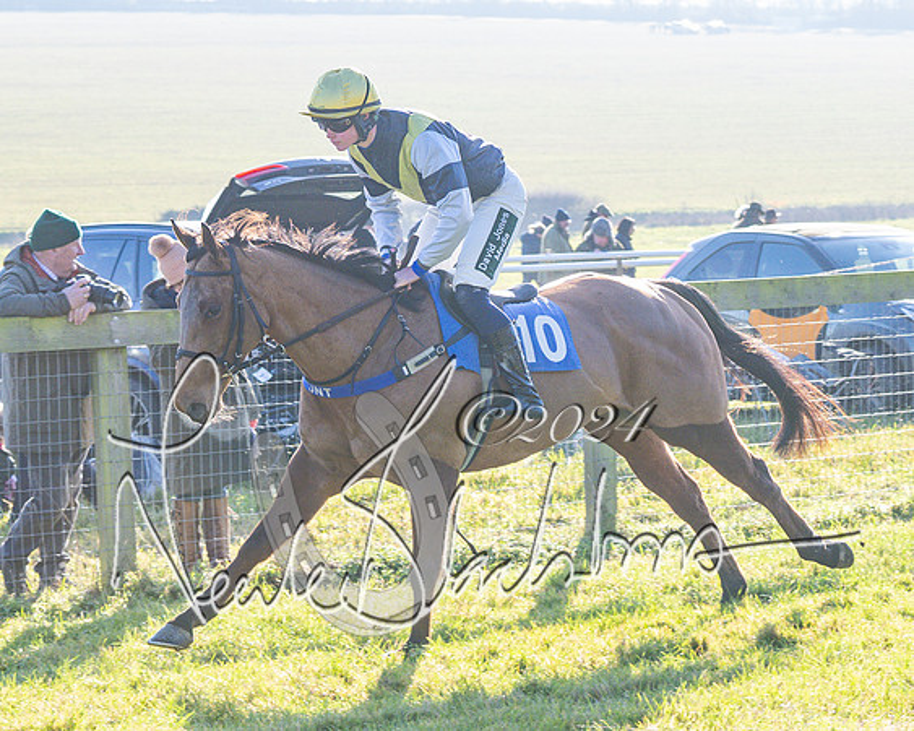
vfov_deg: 11.1
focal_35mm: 139
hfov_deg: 13.8
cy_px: 472
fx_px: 3750
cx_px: 824
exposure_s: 1/1000
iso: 640
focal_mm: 55
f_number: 4
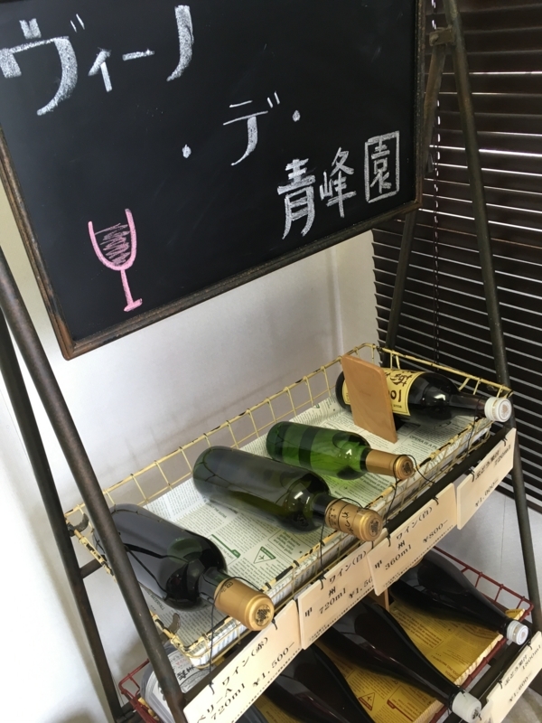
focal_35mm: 29
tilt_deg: -29.2
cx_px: 271
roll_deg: +8.1
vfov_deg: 61.7
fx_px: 605
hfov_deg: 48.2
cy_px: 362
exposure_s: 1/30
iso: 50
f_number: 2.2
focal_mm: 4.15
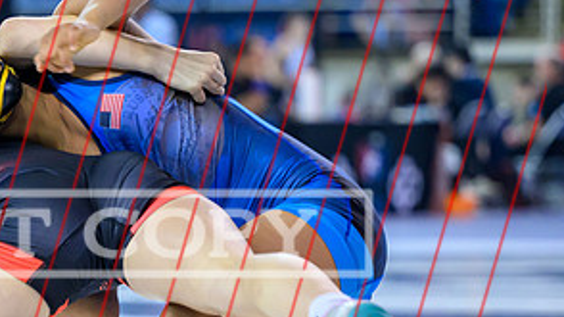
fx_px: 4409
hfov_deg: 7.3
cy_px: 292
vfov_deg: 4.1
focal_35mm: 295
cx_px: -27
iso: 2500
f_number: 2.8
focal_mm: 110
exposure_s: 1/800
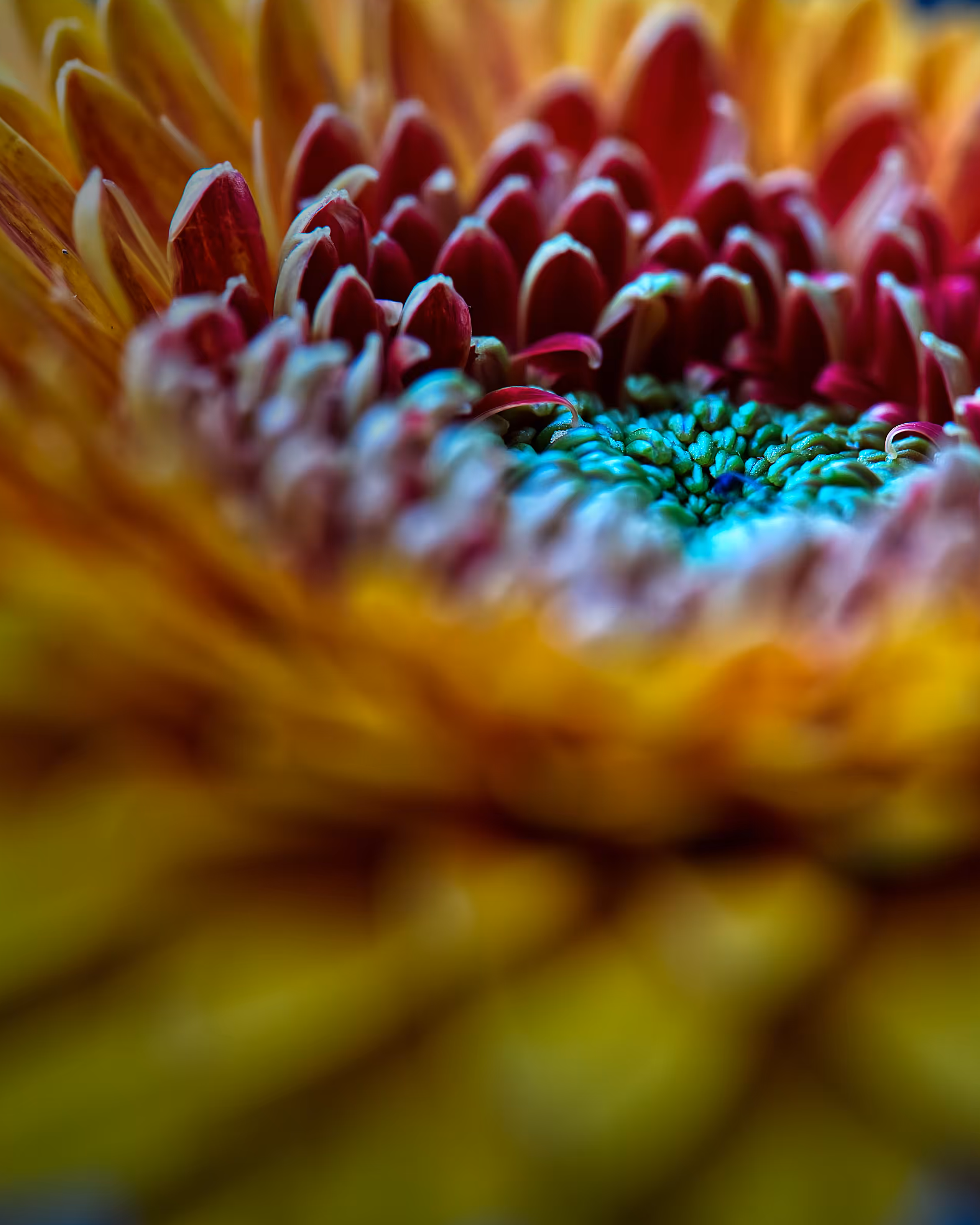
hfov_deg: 8.3
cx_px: 640
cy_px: 675
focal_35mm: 187
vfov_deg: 10.3
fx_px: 6780
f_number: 7.1
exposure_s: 1/125
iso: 640
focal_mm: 105
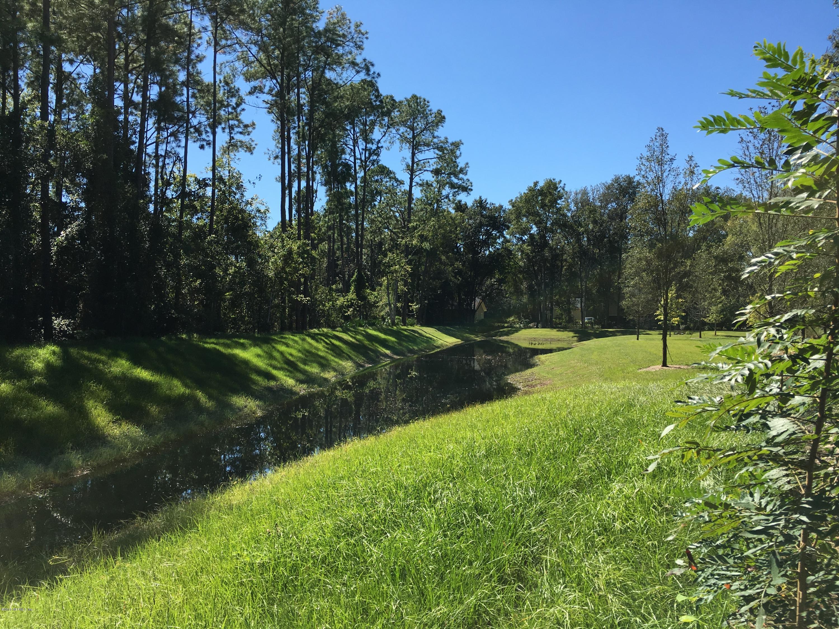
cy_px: 314
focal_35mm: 29
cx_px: 420
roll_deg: -1.5
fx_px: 703
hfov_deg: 61.7
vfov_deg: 48.2
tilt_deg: +0.5
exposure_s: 1/1282
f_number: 2.2
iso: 25
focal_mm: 4.15
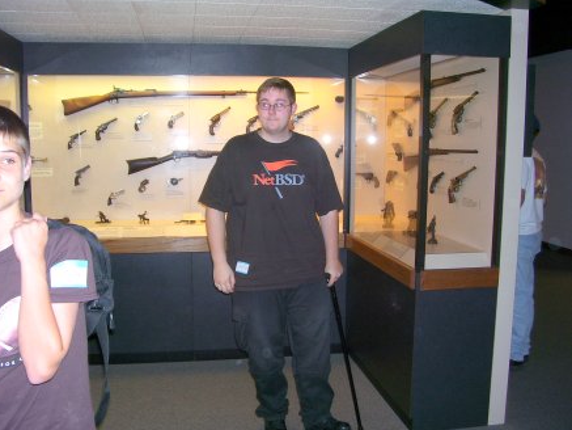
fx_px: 579
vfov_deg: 40.7
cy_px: 211
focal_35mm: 35
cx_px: 279
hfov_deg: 52.6
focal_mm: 5.6
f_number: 2.7
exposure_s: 1/60
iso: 80
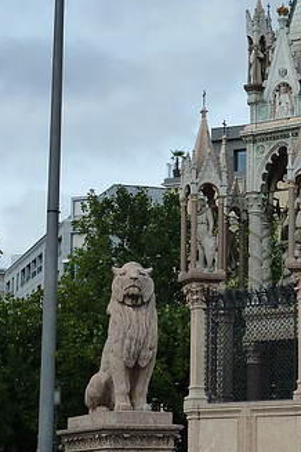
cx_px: 270
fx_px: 1668
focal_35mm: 133
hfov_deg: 10.3
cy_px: 160
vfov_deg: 15.4
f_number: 5.6
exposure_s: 1/400
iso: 125
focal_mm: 11.9
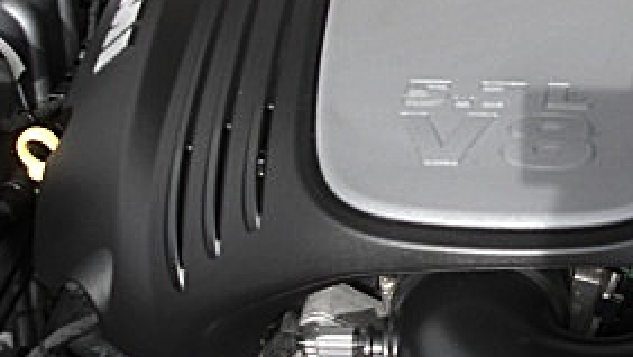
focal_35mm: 89
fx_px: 1495
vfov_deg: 13.6
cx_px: 512
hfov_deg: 23.5
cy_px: 130
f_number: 2.8
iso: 50
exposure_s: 1/200
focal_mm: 6.3
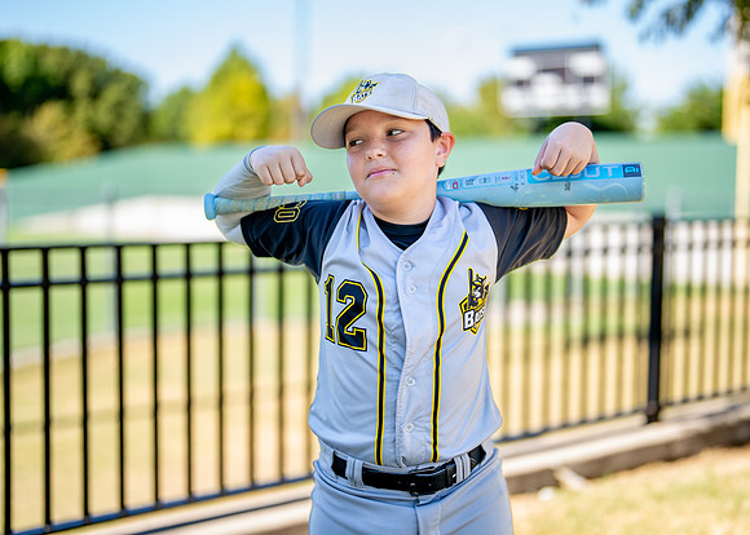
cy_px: 270
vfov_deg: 23.3
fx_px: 1296
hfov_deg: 32.2
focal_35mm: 61
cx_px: 413
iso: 100
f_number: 1.2
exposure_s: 1/1600
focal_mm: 50
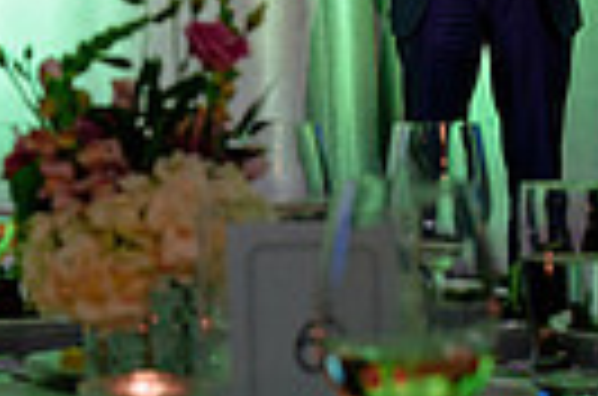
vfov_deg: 9.0
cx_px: 13
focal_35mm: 151
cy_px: 7
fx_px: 2502
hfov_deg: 13.5
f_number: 4
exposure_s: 1/60
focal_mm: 34.5
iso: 1000
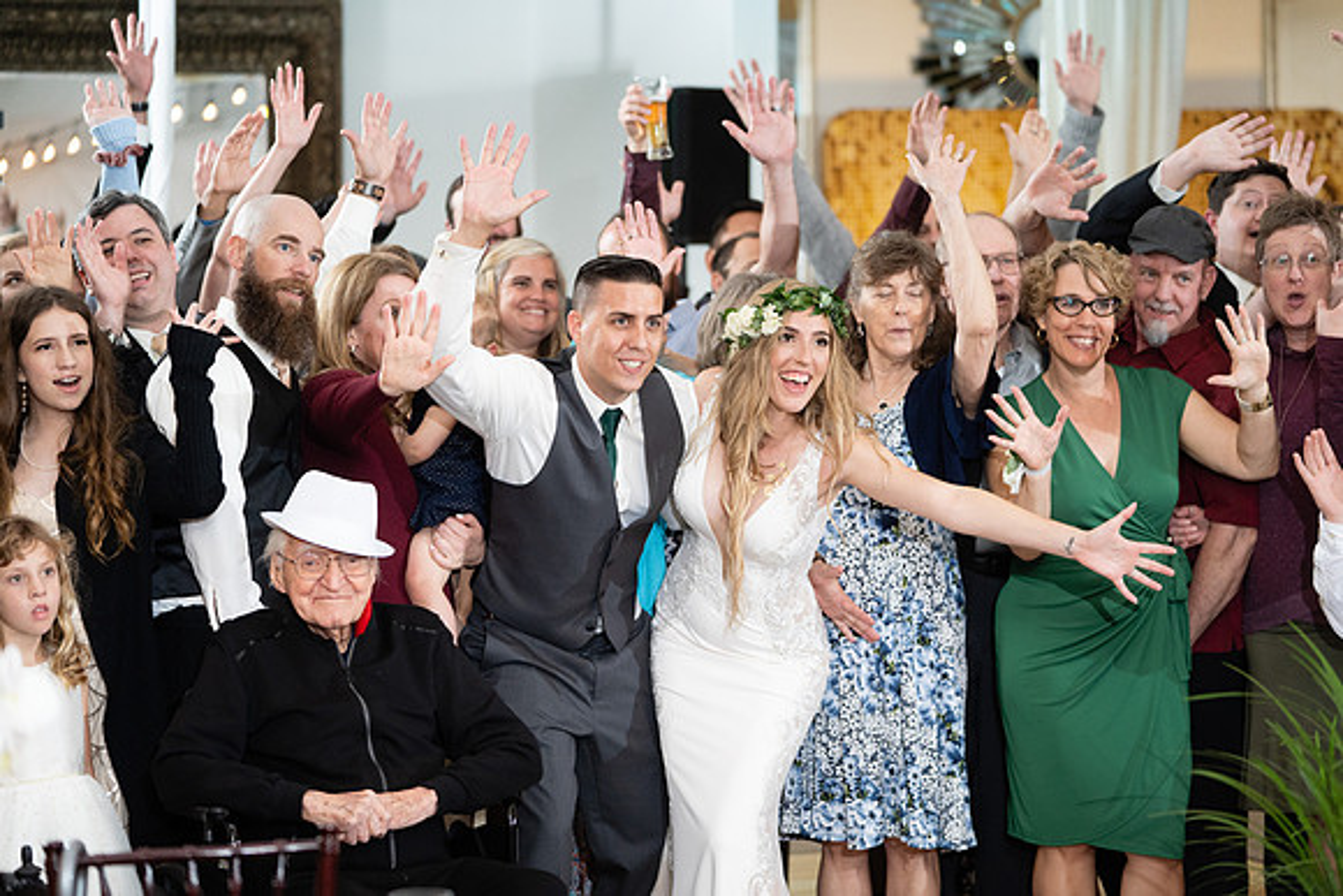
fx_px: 3694
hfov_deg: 20.6
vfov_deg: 13.8
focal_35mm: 99
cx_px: 672
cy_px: 448
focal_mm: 99
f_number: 2.8
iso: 2500
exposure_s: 1/250
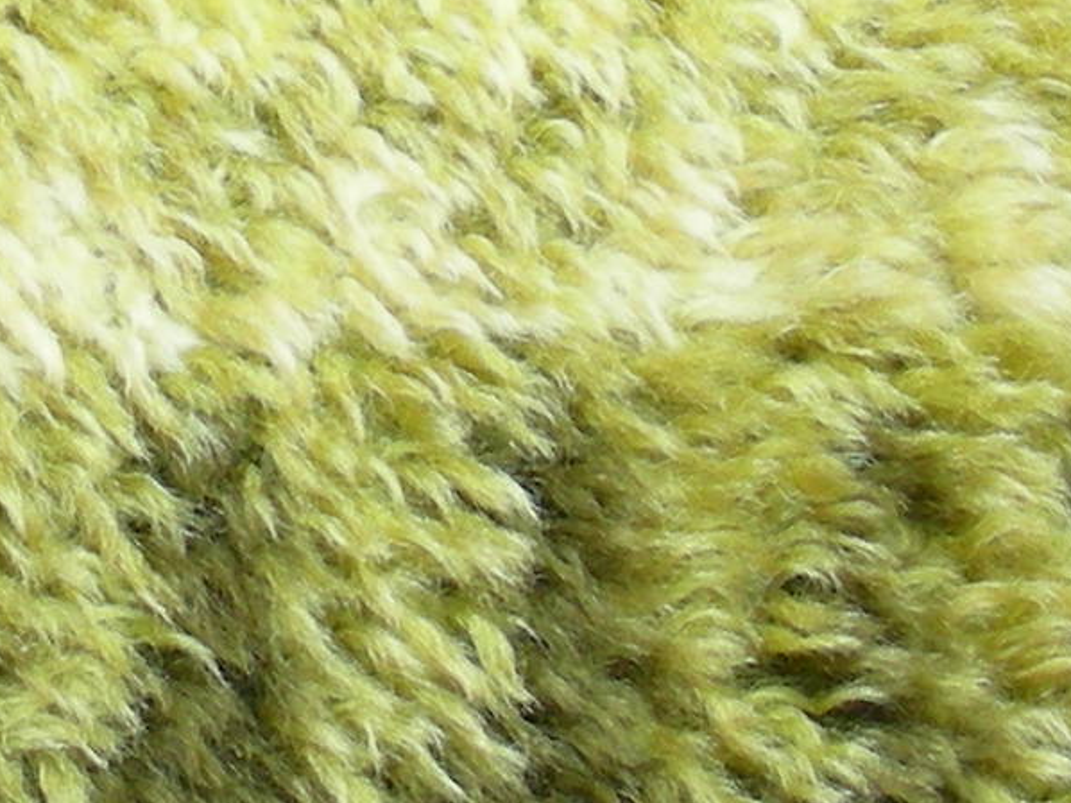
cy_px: -186
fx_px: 5536
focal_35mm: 179
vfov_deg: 8.2
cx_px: 220
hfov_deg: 11.0
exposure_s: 1/42
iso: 50
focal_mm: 6.3
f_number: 3.5
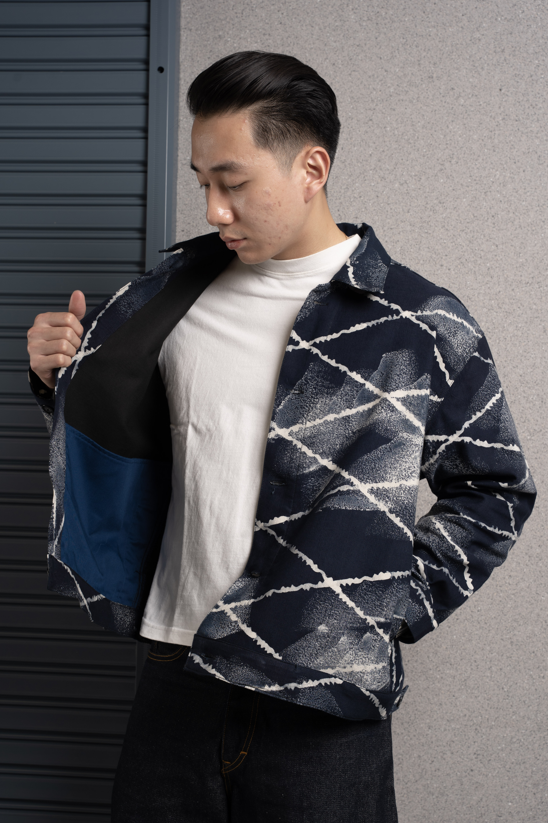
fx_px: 1151
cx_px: 272
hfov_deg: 26.8
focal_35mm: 50
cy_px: 427
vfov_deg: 39.3
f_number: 8
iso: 160
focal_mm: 48.4
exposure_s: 1/160
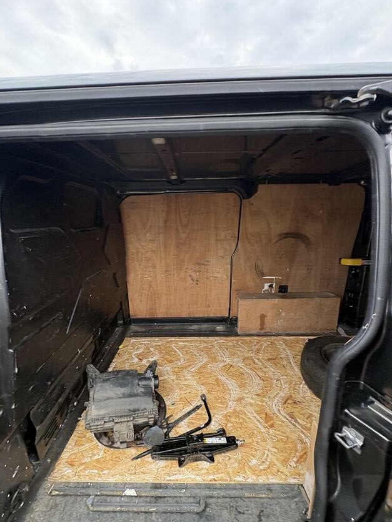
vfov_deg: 98.0
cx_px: 185
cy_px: 278
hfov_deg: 81.7
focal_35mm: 15
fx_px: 226
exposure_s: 1/99
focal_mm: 2.22
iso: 100
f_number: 2.2
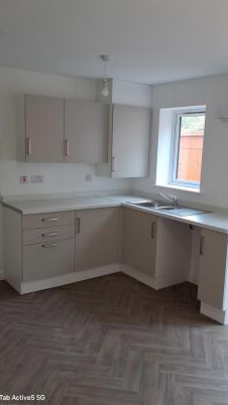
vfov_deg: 61.0
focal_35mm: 32
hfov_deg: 36.6
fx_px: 344
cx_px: 128
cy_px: 205
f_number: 1.9
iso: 40
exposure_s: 1/50
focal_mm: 3.58
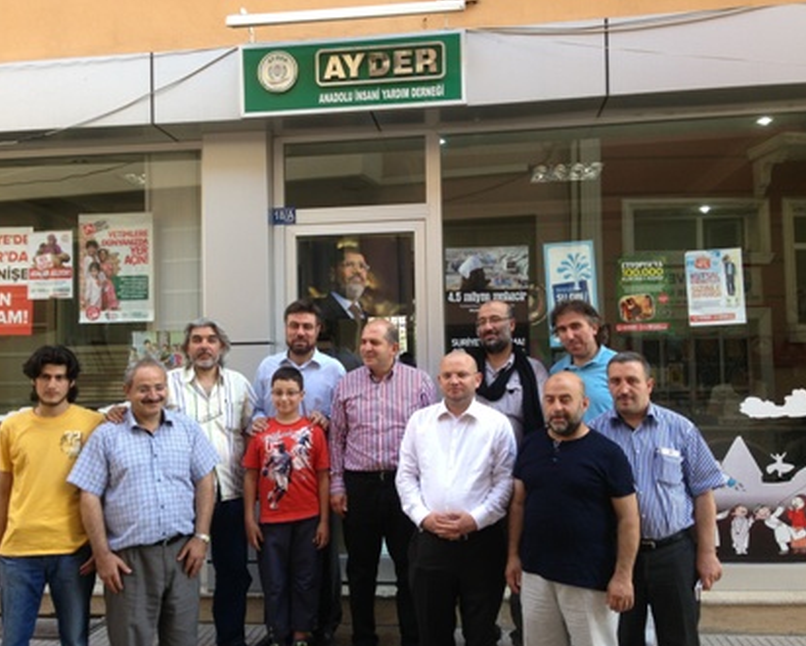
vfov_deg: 42.3
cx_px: 374
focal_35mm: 35
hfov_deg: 51.5
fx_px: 835
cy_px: 327
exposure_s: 1/120
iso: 50
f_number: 2.4
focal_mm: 4.13
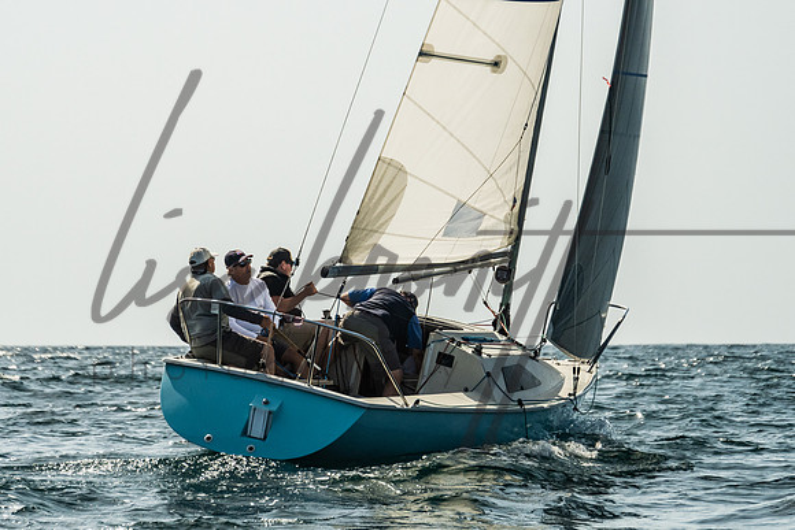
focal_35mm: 250
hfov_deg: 8.2
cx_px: 382
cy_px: 226
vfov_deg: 5.5
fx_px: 5522
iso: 320
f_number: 6.3
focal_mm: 155
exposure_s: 1/2000
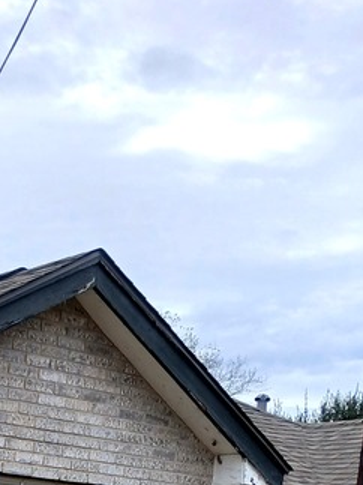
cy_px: 721
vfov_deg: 19.7
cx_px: -148
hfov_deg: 15.8
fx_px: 1217
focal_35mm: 87
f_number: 1.8
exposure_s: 1/452
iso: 20
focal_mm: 3.98
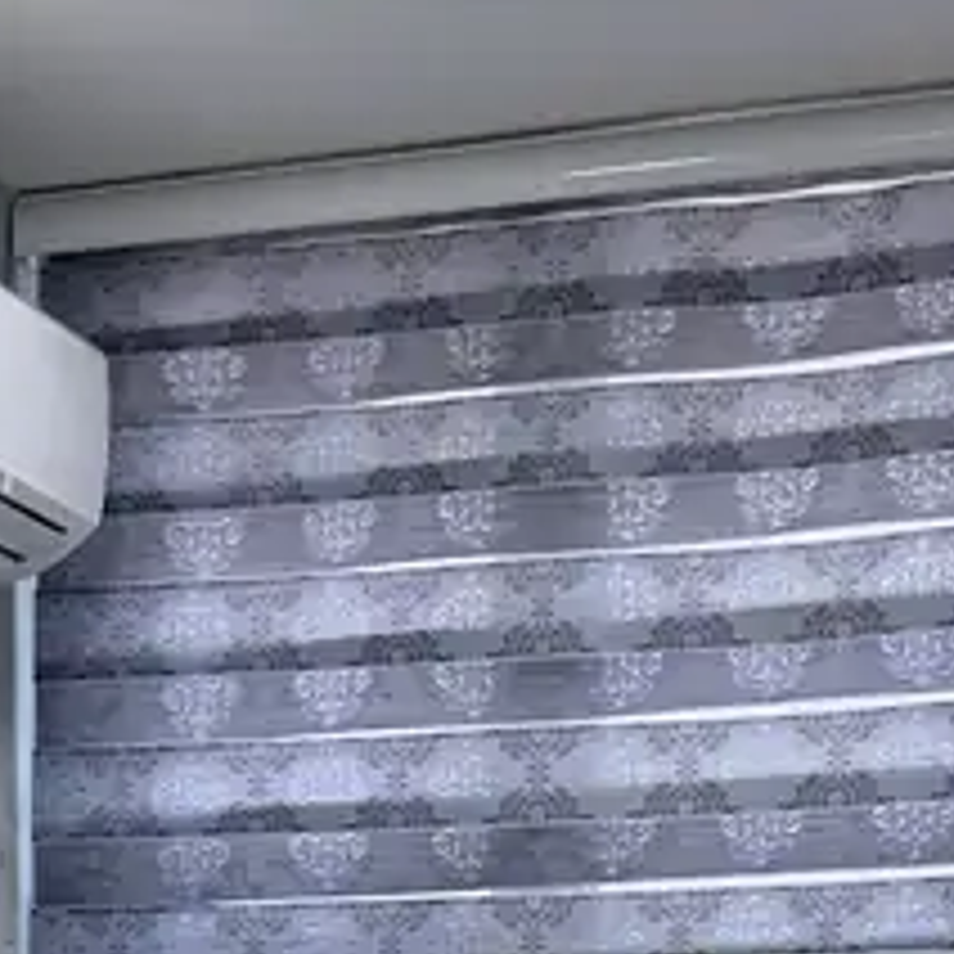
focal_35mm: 120
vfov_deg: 13.0
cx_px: 328
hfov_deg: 14.5
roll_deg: -0.6
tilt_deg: -5.8
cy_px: 1786
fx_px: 3742
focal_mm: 6.76
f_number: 1.78
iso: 125
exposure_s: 1/159
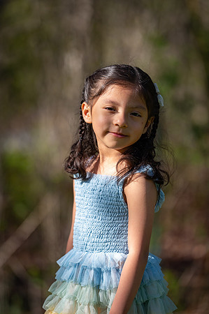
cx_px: 104
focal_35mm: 170
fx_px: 1484
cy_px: 157
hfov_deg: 8.1
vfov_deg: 12.1
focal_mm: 170
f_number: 2.8
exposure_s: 1/4000
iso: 400
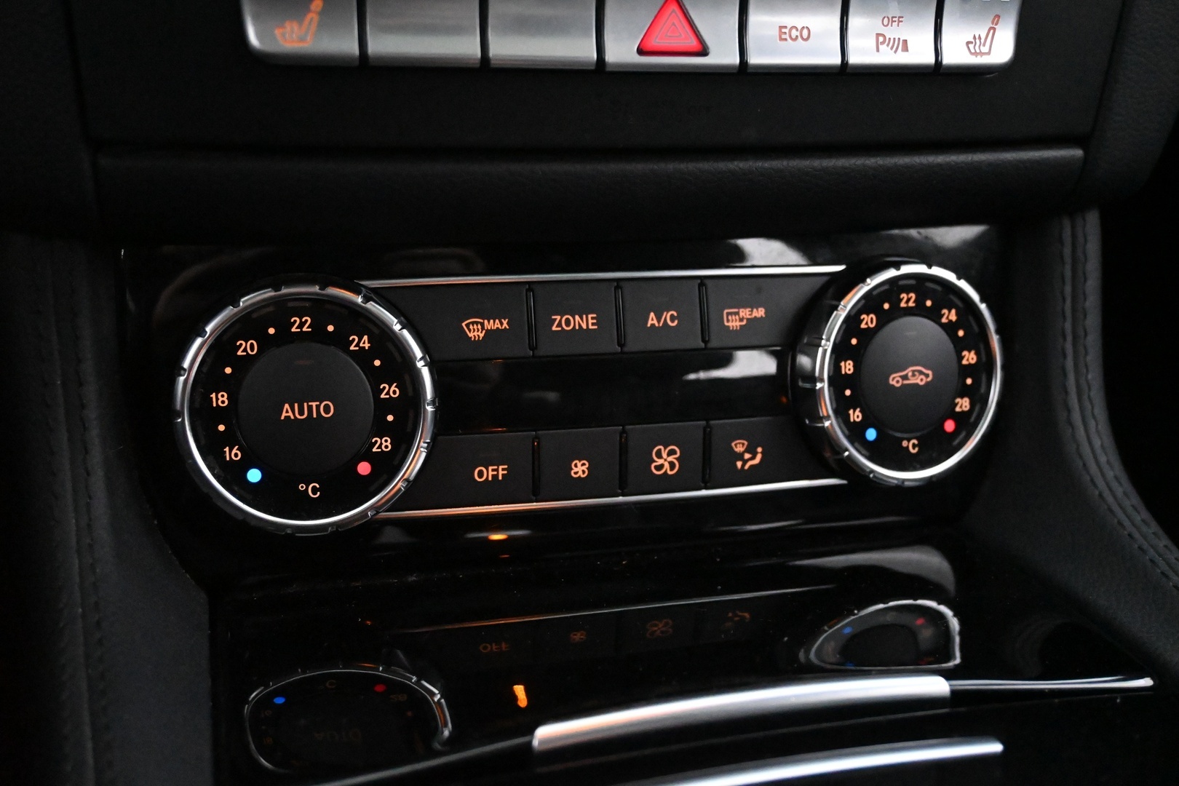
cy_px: 393
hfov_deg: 51.3
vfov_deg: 35.5
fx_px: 1228
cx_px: 590
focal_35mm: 38
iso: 12800
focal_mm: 25
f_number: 4.2
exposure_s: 1/40
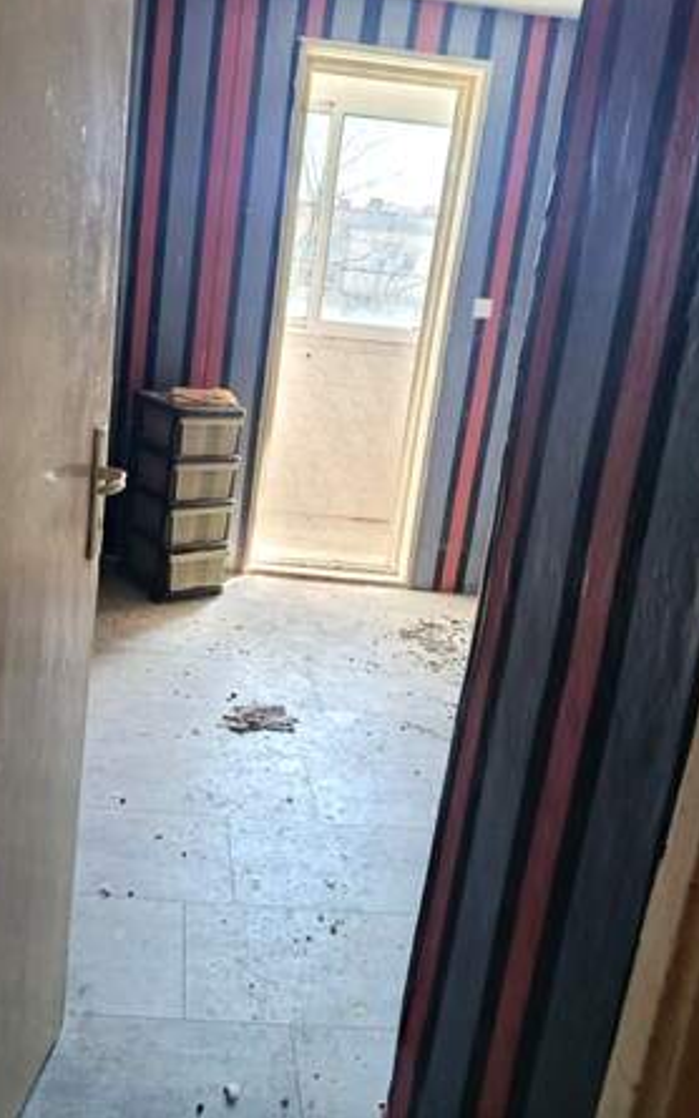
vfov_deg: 64.4
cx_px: 241
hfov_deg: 42.6
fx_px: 884
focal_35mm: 29
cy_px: 491
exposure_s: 1/100
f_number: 1.7
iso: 346
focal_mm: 5.24
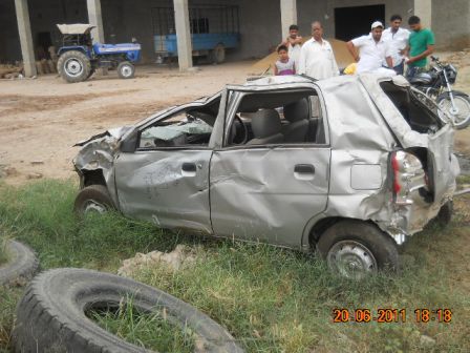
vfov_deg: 35.1
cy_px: 176
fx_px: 557
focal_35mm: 41
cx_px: 235
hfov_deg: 45.8
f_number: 3.1
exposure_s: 1/125
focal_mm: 6.72
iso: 80
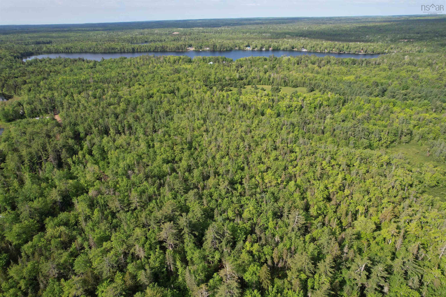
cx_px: 223
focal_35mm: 22
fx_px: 273
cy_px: 148
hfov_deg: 78.6
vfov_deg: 57.2
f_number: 2.8
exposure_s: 1/1250
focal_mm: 8.38
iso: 100
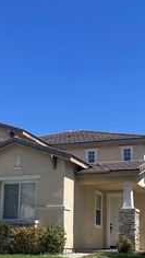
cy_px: 177
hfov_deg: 20.1
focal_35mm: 60
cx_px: 77
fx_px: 410
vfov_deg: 34.5
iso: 32
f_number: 1.6
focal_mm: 4.2
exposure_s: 1/3861
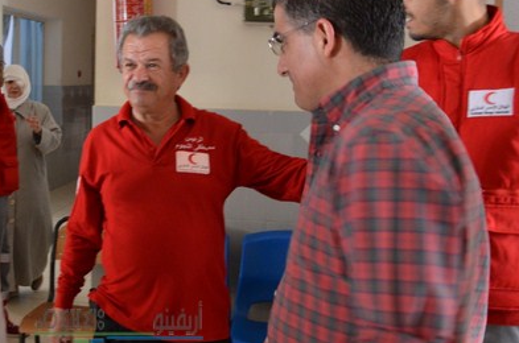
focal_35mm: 44
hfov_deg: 42.9
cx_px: 119
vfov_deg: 30.3
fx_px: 633
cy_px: 133
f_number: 3.5
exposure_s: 1/30
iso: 1600
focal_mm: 18
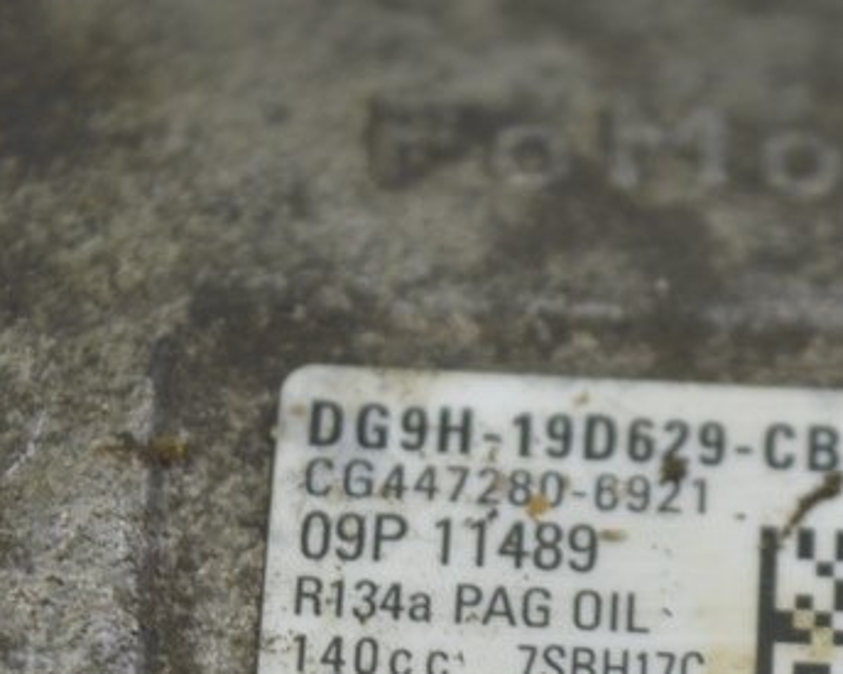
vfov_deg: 6.7
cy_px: 638
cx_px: 581
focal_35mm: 230
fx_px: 5747
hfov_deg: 8.4
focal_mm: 55
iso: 400
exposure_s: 1/20
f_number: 5.6
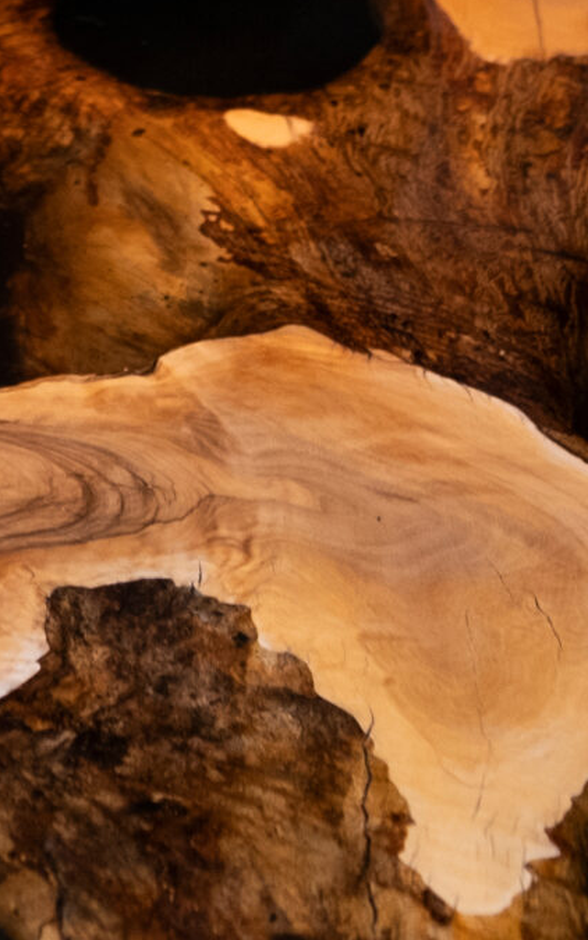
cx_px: -1095
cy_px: 446
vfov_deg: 14.2
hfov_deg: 7.9
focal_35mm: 147
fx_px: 3764
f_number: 3.2
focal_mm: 25.4
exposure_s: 1/50
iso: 640
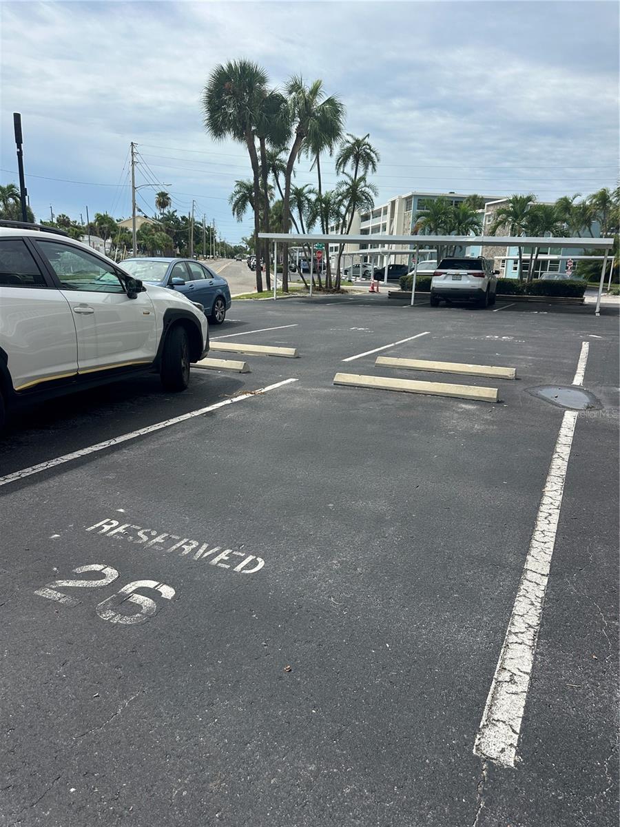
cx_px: 310
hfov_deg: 56.8
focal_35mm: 24
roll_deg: -2.5
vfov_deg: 71.6
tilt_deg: -13.4
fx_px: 573
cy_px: 414
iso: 80
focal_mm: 6.86
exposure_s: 1/5263
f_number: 1.78
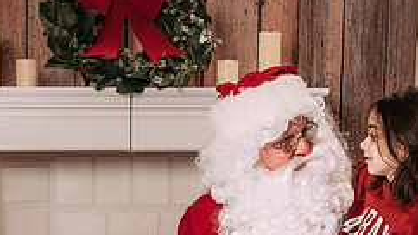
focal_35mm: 98
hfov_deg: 21.7
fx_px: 1086
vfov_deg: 11.9
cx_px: 137
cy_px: 323
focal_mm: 35
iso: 100
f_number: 4.5
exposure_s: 1/100
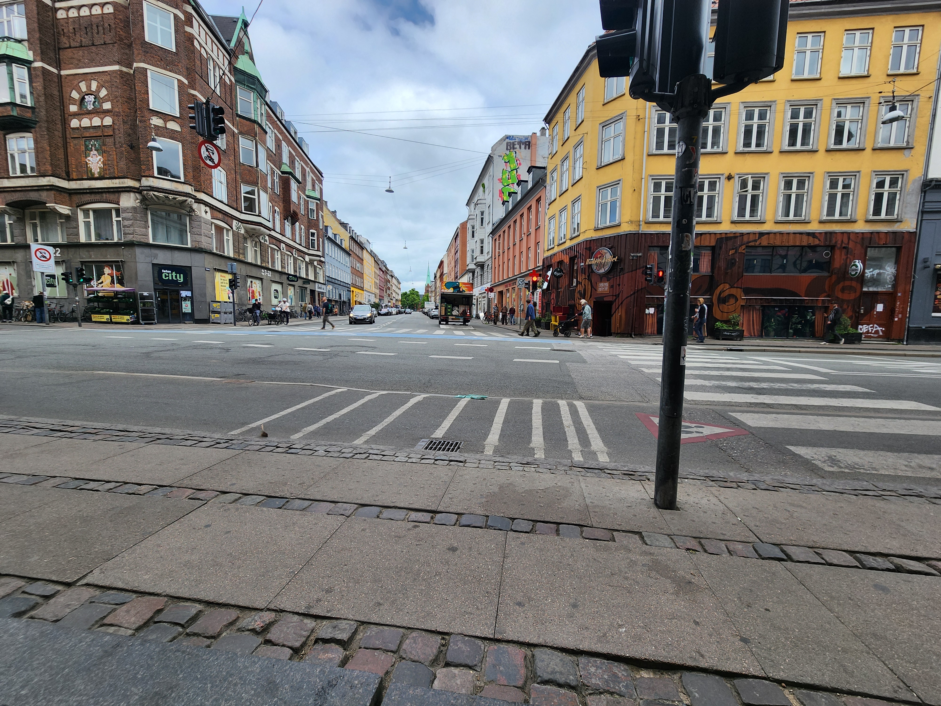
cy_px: 353
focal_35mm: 13
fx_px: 353
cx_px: 470
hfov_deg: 106.2
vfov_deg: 89.9
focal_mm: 2.2
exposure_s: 1/1517
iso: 50
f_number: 2.2
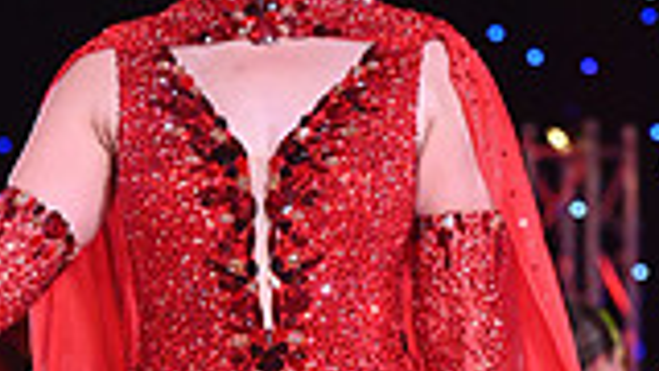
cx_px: 27
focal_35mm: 455
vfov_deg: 2.7
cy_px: 627
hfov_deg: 4.7
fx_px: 7951
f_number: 5.6
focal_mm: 120
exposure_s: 1/400
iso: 5000
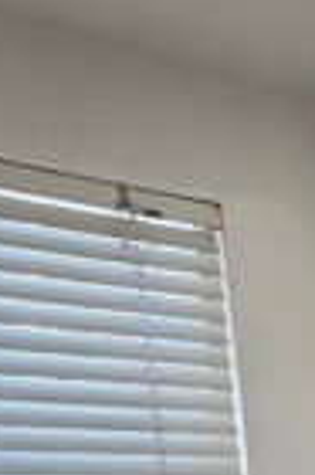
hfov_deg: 14.8
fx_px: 816
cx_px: 735
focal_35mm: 62
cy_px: 665
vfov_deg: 26.1
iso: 160
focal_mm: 2.2
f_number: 1.9
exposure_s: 1/120
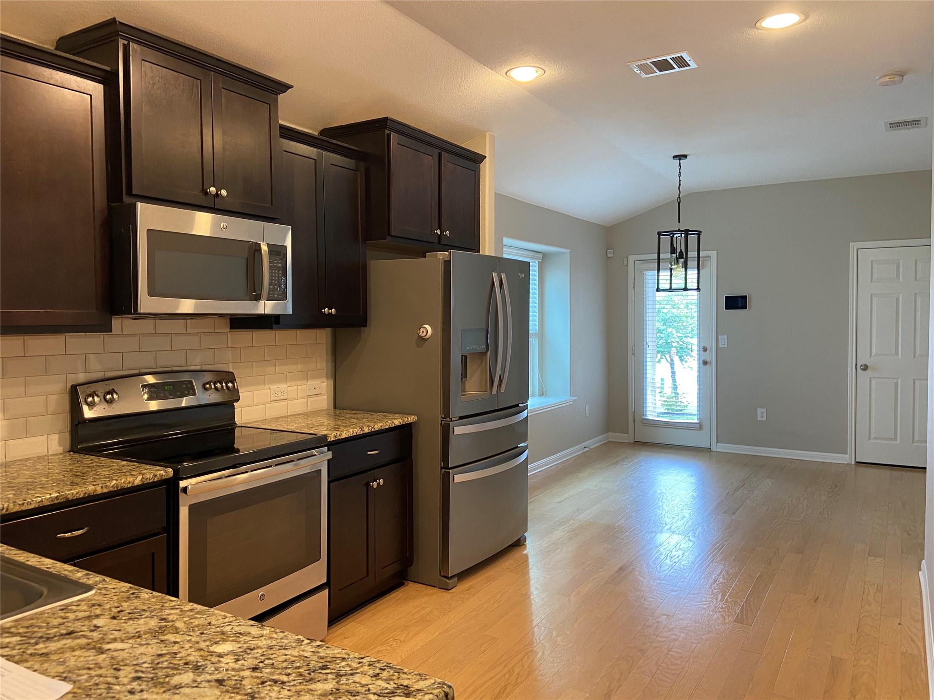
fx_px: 702
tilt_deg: -2.2
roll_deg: -0.8
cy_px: 350
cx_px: 467
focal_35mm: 26
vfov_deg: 53.1
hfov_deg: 67.3
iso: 125
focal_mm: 4.25
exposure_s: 1/60
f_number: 1.8
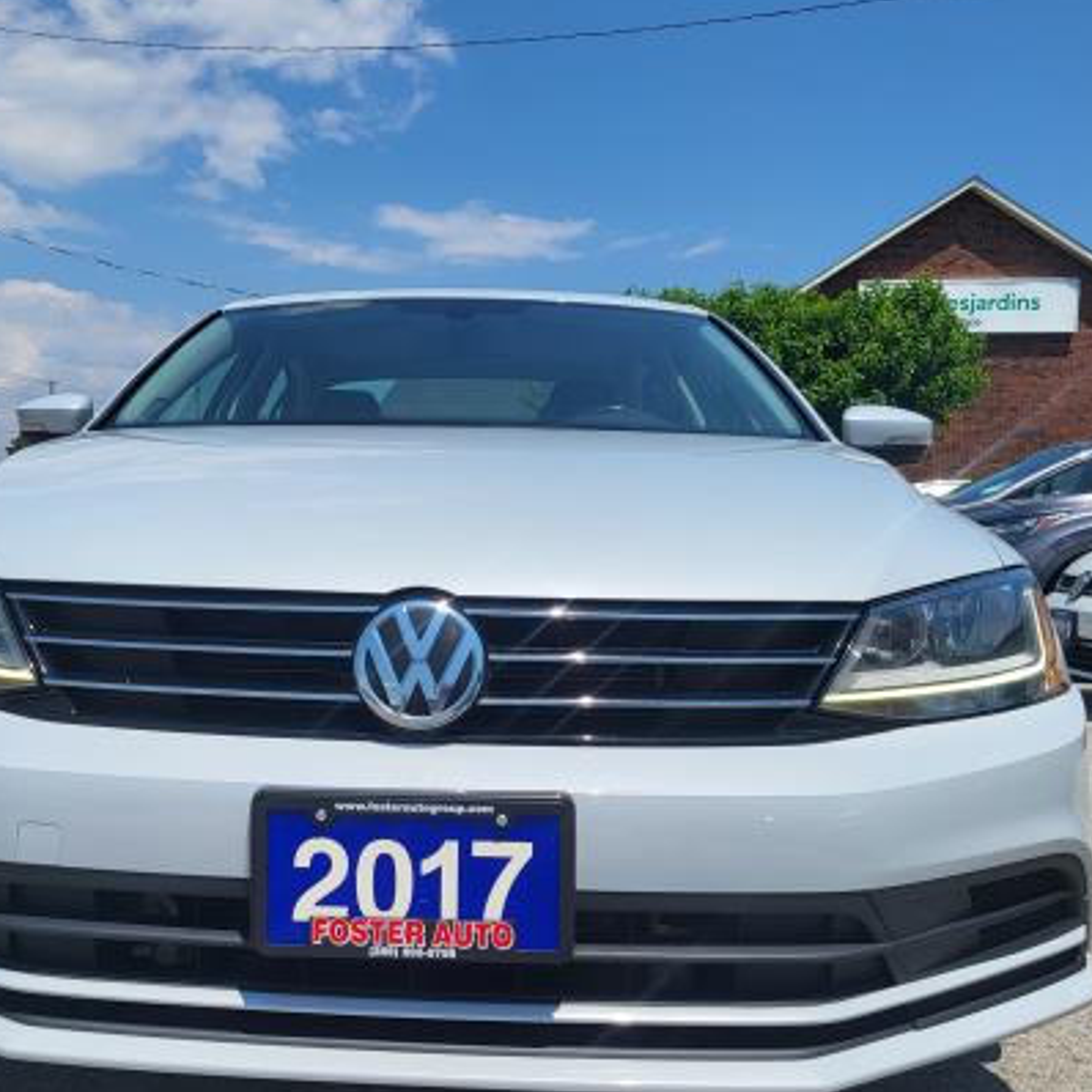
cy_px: 595
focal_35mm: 37
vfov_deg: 44.9
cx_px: 423
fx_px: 1321
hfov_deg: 44.6
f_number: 1.8
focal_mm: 5.4
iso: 40
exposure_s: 1/4666
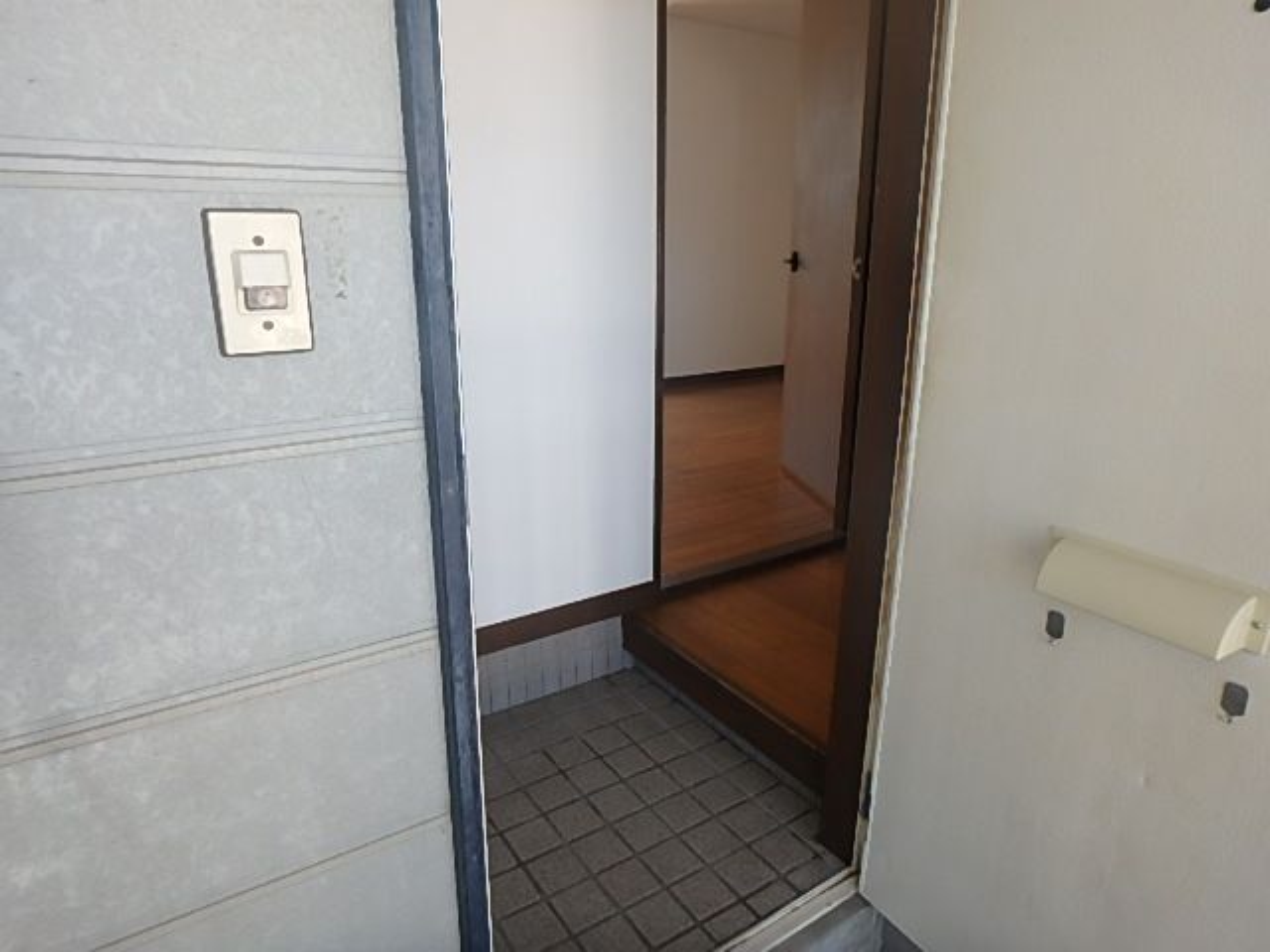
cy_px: 476
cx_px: 635
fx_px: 770
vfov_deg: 63.4
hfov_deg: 79.0
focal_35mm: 21
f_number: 3.5
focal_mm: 3.7
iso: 160
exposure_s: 1/60
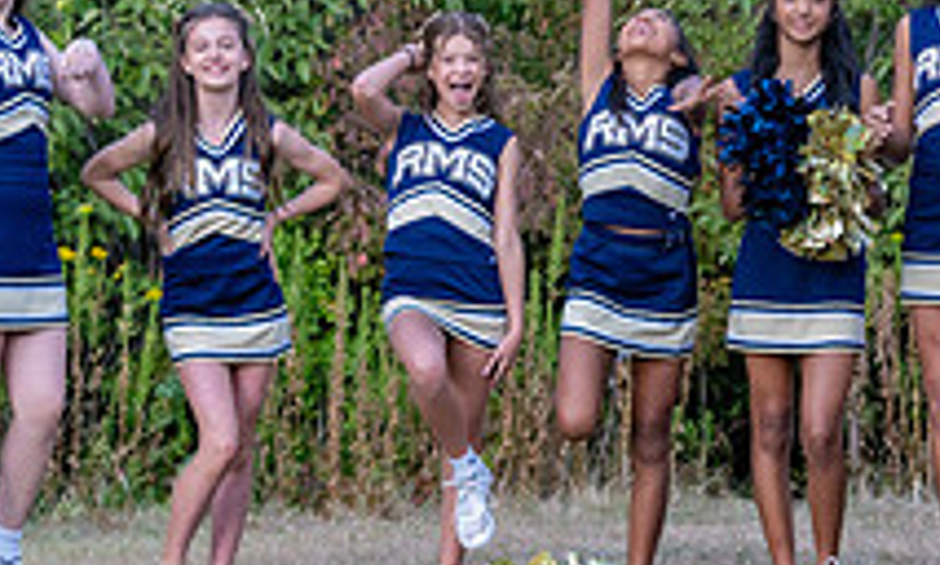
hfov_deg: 10.3
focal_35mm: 204
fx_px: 5170
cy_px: 91
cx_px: 887
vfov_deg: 6.2
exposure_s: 1/1250
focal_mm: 70
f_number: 3.2
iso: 400
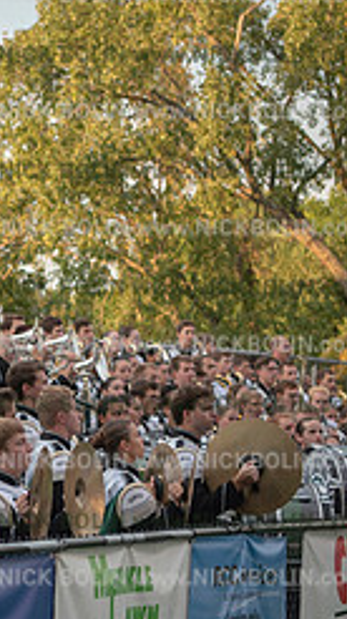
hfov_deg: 8.6
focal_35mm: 136
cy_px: 346
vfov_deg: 15.8
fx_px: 2229
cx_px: -221
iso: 800
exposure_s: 1/1250
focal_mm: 55
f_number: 3.2
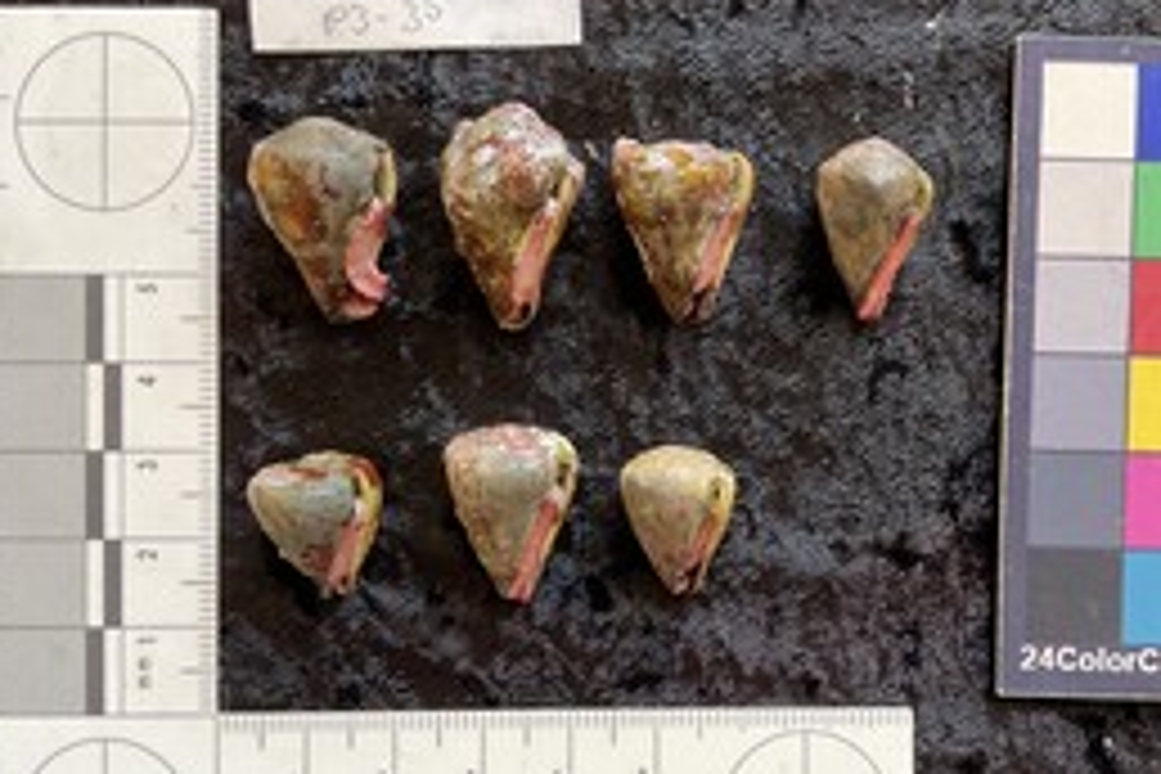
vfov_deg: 32.6
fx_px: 1322
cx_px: 698
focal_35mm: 41
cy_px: 448
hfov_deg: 47.1
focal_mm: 3
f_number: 1.8
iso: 64
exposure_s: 1/60
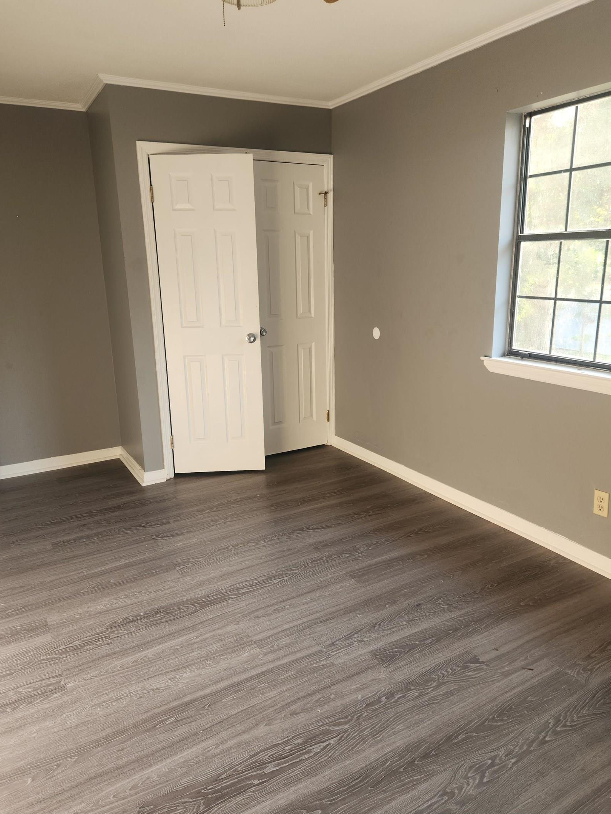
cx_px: 311
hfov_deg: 54.9
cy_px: 405
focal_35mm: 25
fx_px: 588
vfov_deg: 69.4
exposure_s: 1/50
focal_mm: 5.4
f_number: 1.8
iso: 25
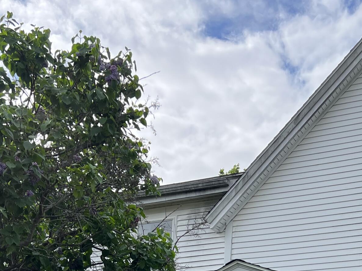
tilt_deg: +9.9
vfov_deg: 20.9
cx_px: 253
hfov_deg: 29.1
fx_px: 690
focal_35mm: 66
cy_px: 319
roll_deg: -2.1
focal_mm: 5.7
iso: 50
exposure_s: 1/3257
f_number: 1.5
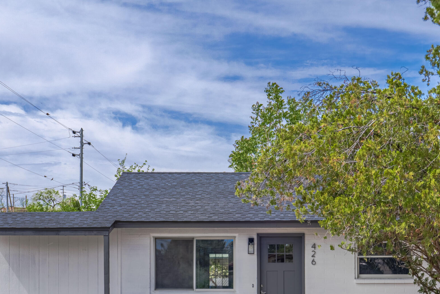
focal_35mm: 75
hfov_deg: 26.8
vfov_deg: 18.1
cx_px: 296
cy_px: 196
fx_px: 917
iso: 160
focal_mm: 39
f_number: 8
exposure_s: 1/4000
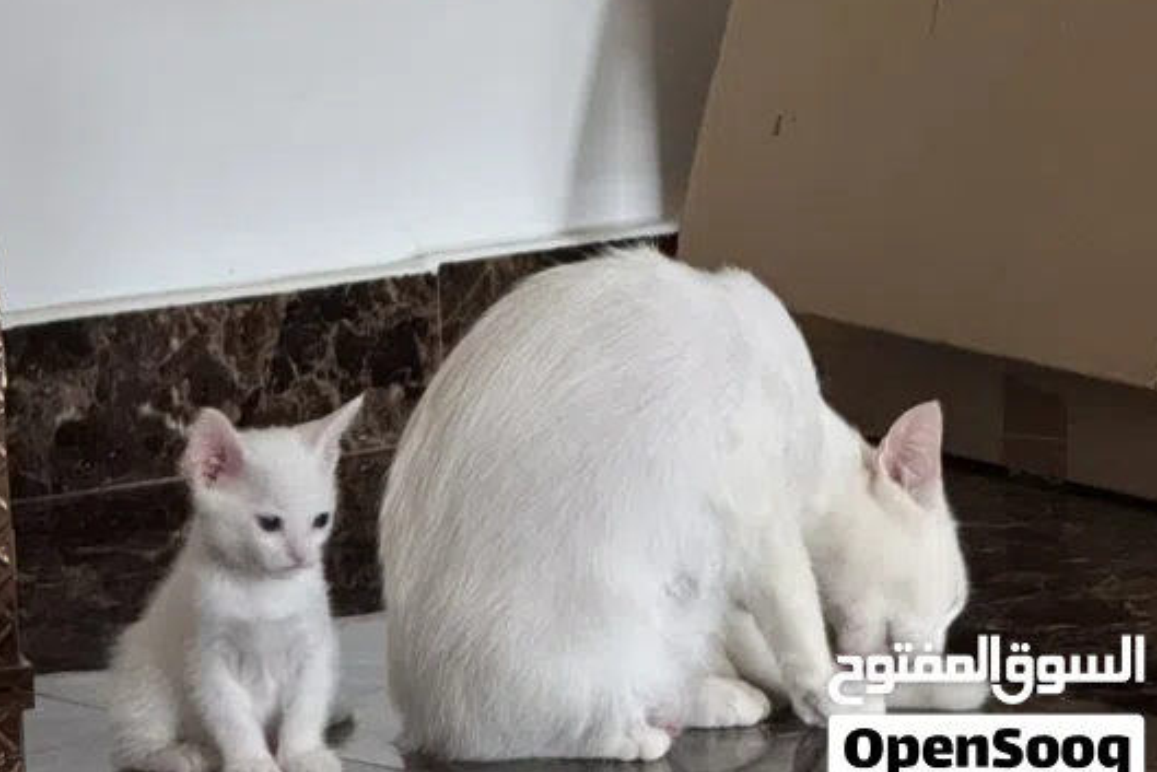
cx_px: 499
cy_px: 319
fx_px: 4854
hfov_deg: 13.6
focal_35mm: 151
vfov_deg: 9.1
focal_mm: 15.66
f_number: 2.8
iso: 800
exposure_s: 1/58
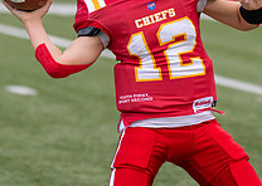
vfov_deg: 3.1
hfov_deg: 4.4
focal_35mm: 457
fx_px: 3396
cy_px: 13
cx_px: 158
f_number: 2.8
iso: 500
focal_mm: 115
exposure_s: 1/1250
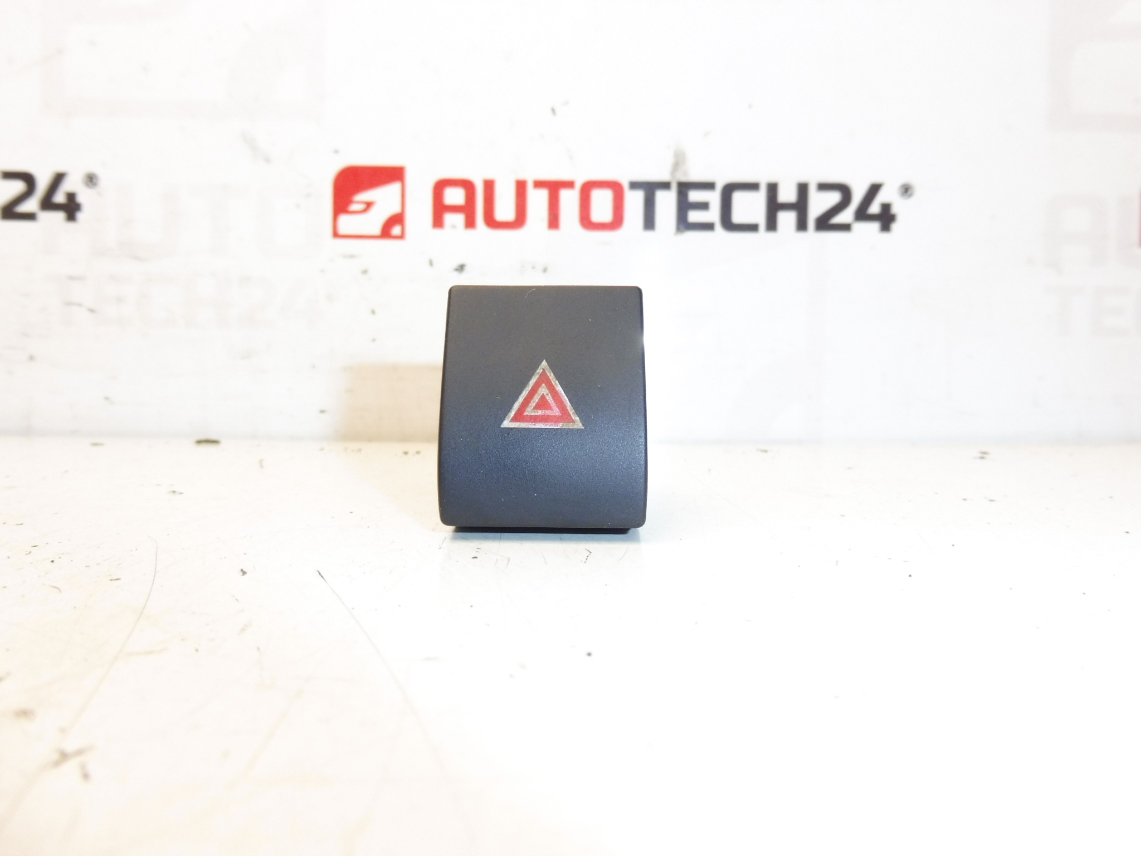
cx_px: 570
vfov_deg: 54.9
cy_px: 428
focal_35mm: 25
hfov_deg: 69.4
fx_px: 824
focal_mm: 4.4
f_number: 3.5
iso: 200
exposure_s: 1/60
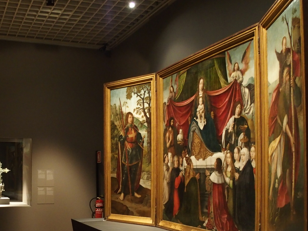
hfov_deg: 41.8
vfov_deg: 32.3
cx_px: 80
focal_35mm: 44
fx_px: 391
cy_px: 172
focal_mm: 6
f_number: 2.8
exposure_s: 1/15
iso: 800
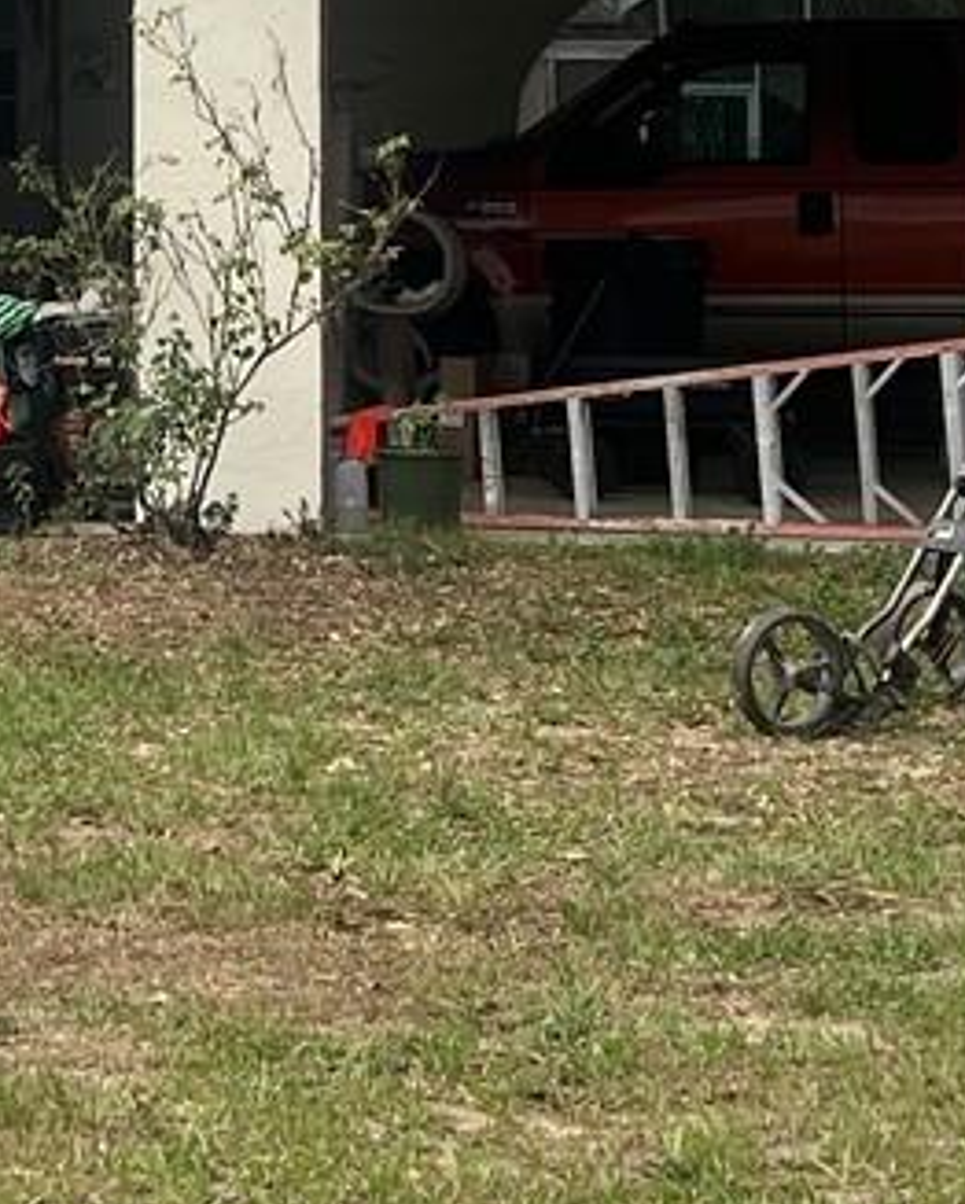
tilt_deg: +2.3
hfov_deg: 12.2
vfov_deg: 15.2
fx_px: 4423
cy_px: -15
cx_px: -162
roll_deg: +0.5
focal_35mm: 124
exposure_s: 1/2994
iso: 50
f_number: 1.5
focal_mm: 5.7
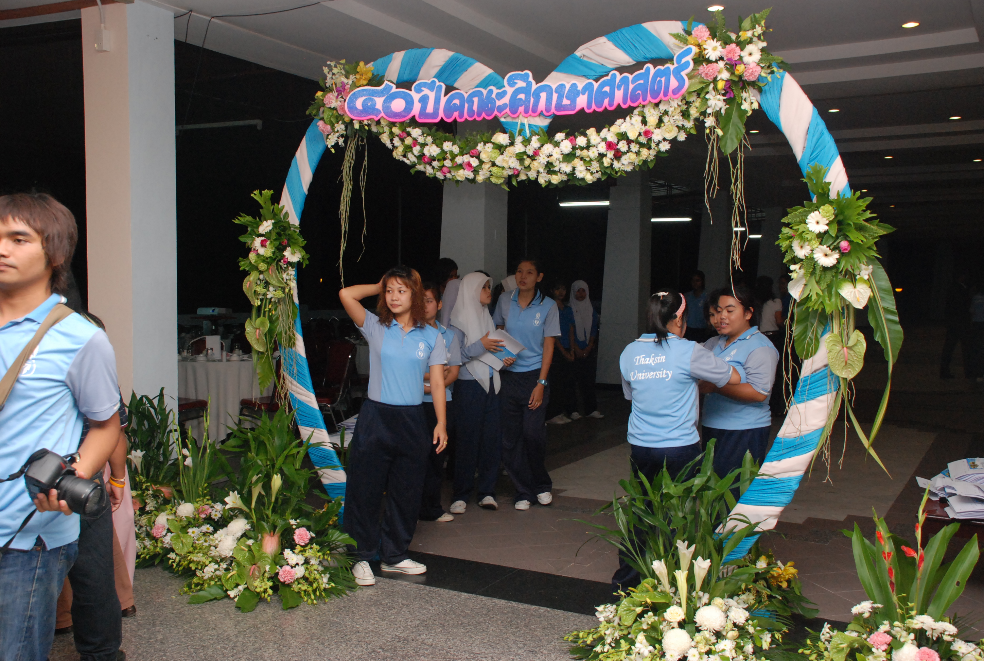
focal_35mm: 36
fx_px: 986
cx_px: 492
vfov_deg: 37.0
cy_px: 330
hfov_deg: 53.0
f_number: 5.6
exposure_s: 1/125
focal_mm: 24
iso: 1000
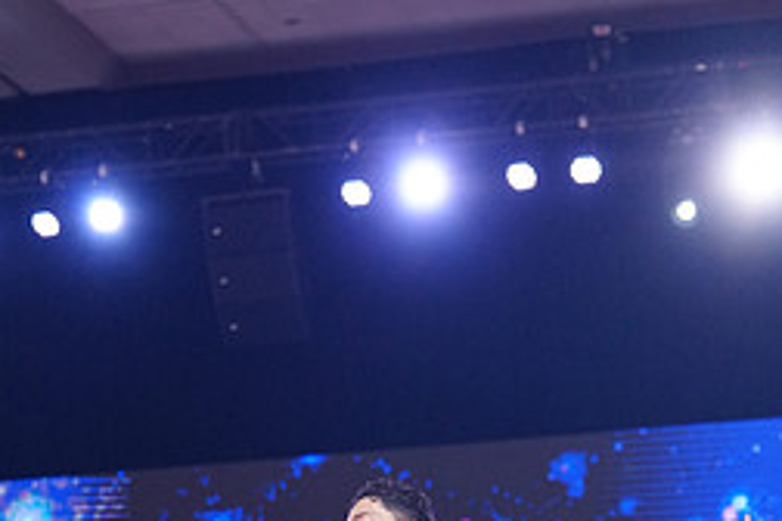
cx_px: 520
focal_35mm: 161
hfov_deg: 12.7
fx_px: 3497
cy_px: 797
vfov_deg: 8.3
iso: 2000
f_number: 2.8
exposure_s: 1/400
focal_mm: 70
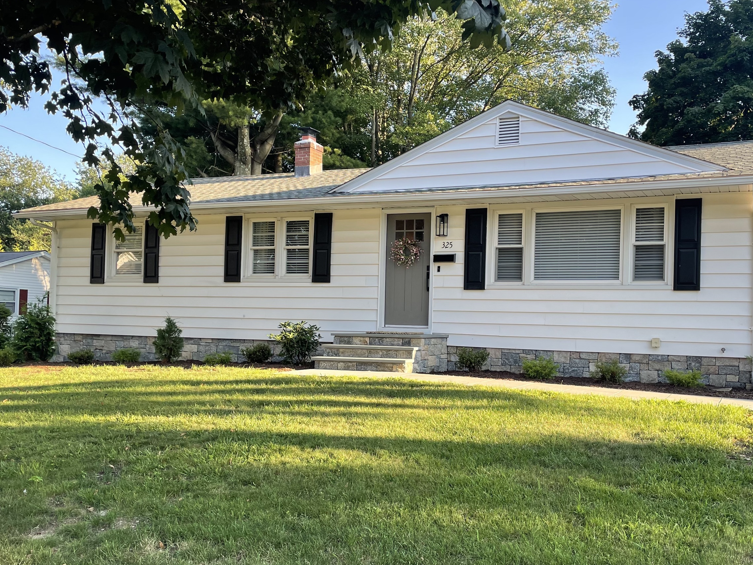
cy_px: 324
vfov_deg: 40.6
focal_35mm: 35
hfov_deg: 52.4
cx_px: 433
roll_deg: -0.7
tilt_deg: +1.3
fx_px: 761
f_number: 1.6
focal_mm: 4.2
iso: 32
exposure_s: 1/270
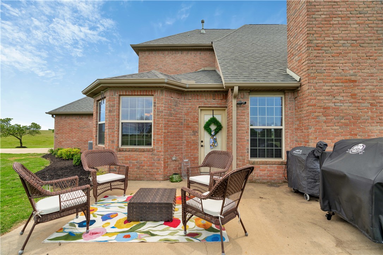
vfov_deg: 73.7
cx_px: 192
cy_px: 128
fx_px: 170
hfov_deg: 96.7
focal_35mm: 16
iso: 100
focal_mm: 16
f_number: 7.1
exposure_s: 1/100
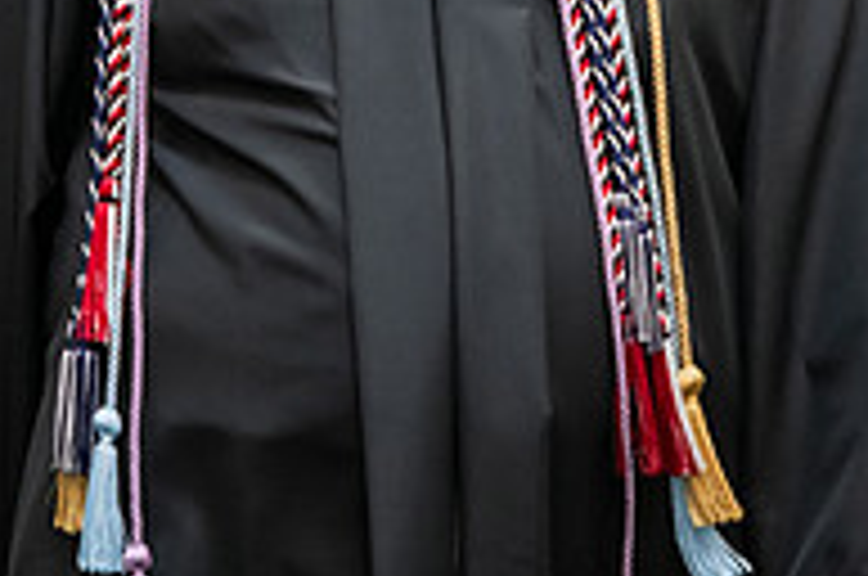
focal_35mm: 482
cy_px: -281
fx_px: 11602
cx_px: 454
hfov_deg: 4.3
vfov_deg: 2.8
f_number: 3.2
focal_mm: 160
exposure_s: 1/200
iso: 2500
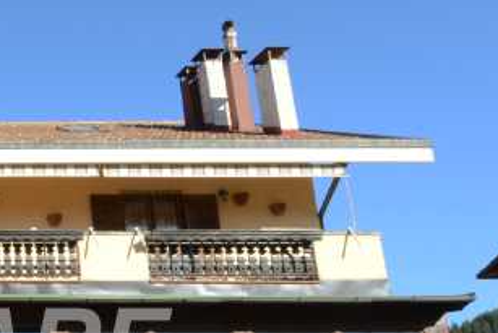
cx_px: -292
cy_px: 307
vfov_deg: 22.1
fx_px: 830
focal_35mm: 60
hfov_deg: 24.2
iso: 400
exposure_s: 1/60
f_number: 22
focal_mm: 16
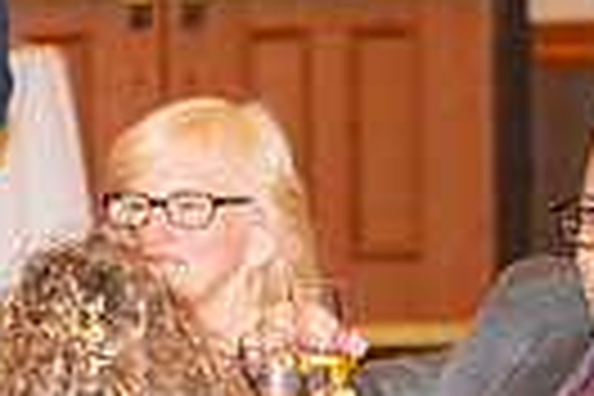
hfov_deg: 5.2
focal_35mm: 394
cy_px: 200
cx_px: -414
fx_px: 6500
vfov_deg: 3.5
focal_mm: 90
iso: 2000
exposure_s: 1/60
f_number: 5.6
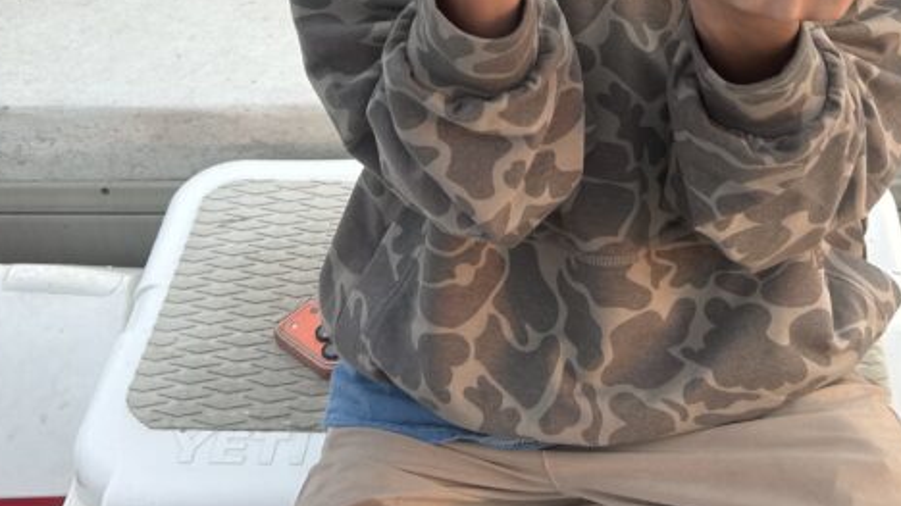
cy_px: -165
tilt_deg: -27.2
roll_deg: +1.5
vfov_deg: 18.0
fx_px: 1481
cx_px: 526
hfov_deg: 33.8
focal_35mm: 62
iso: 40
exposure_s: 1/121
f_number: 1.5
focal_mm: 5.7
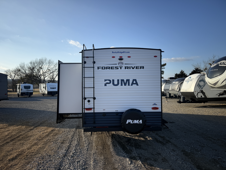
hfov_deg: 71.6
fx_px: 157
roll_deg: -0.7
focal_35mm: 24
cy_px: 85
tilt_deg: -0.8
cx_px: 113
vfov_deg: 56.8
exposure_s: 1/4167
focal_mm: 6.76
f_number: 1.78
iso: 80
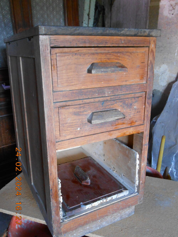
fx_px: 233
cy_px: 118
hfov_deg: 41.8
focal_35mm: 34
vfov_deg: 54.0
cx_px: 89
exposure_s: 1/6
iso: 400
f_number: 3.9
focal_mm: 6
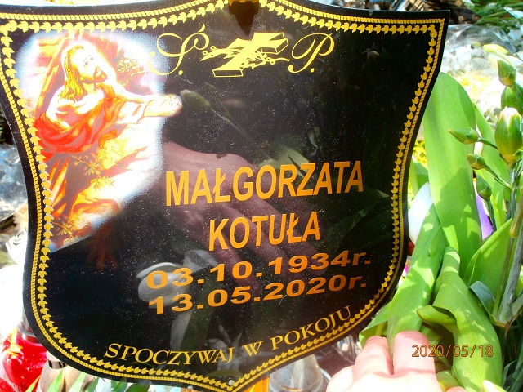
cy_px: 196
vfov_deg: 37.7
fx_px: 574
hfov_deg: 49.0
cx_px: 262
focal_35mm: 38
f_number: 3.9
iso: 100
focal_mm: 6.67
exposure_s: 1/100
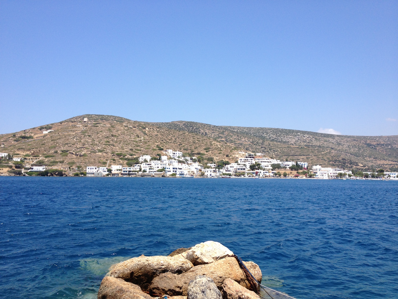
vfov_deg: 40.7
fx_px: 402
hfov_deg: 52.6
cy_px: 150
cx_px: 199
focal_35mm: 35
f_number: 2.4
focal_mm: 4.28
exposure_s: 1/1534
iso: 50
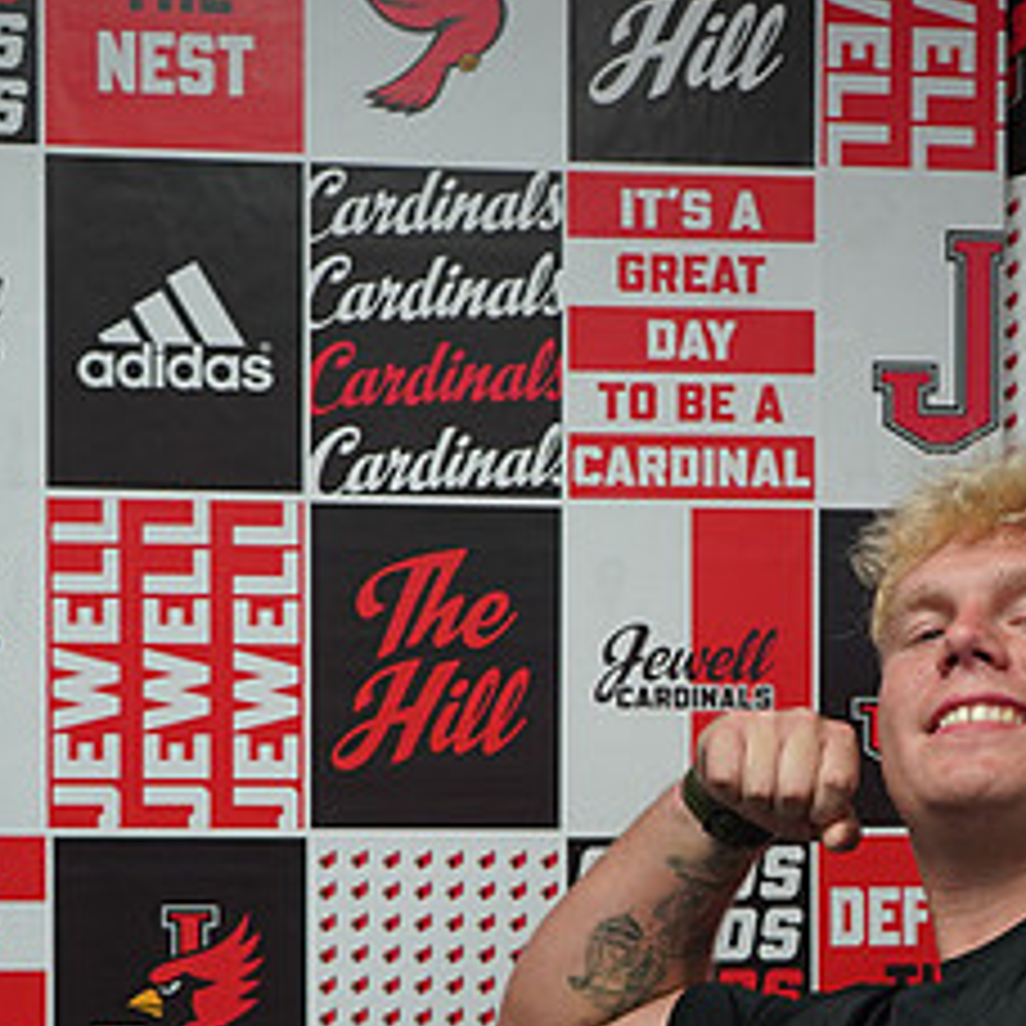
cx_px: 819
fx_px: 2247
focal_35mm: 67
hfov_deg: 25.3
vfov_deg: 25.2
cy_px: 839
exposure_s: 1/160
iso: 1000
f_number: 4
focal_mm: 31
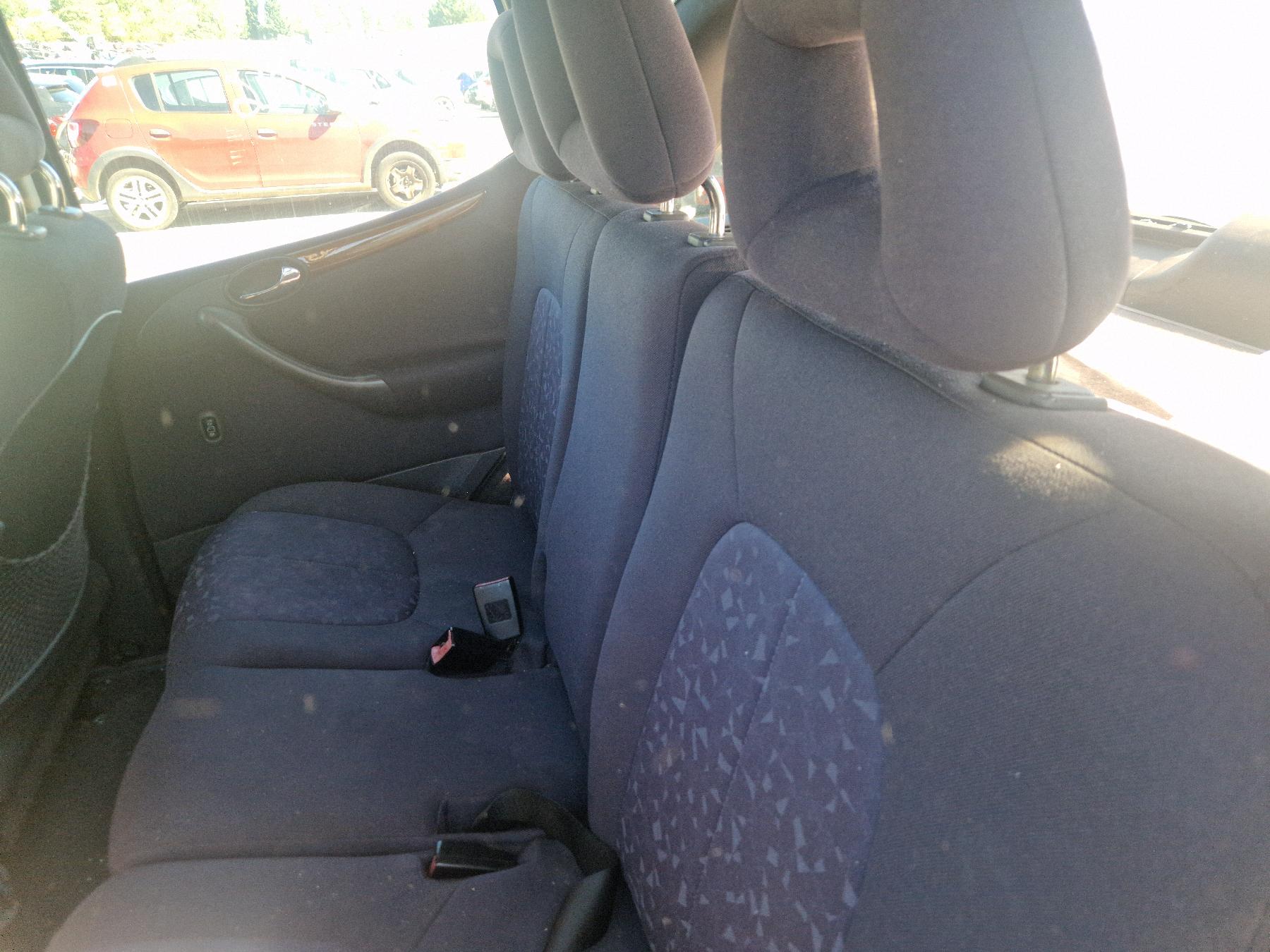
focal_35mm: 23
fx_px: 844
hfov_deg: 73.9
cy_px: 476
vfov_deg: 58.9
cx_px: 635
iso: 50
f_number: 1.8
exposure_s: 1/100
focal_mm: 5.4
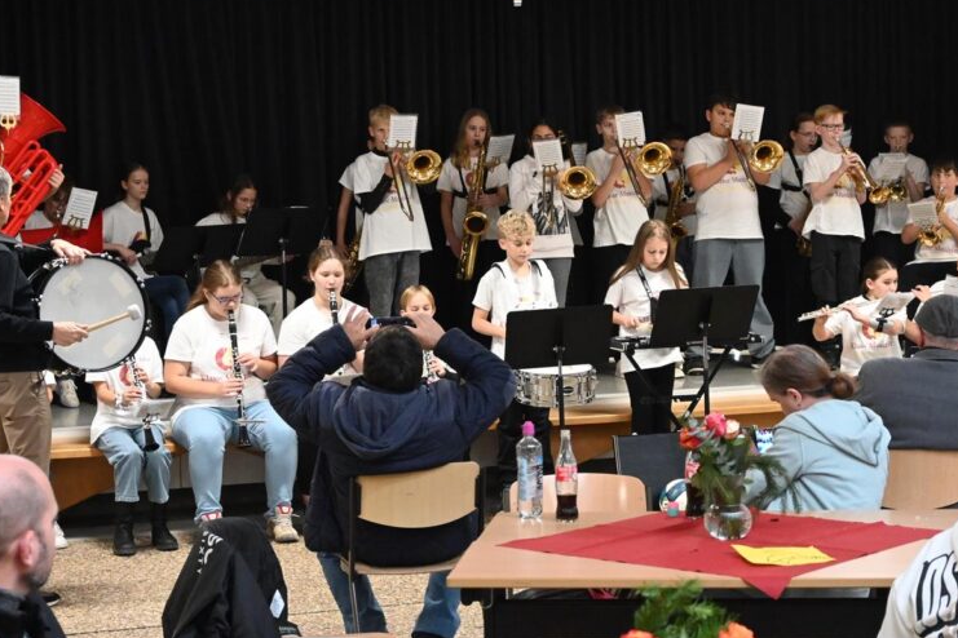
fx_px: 2041
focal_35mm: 77
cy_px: 236
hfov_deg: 26.4
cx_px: 522
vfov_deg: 17.8
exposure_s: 1/60
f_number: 5.3
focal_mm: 37
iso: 5000
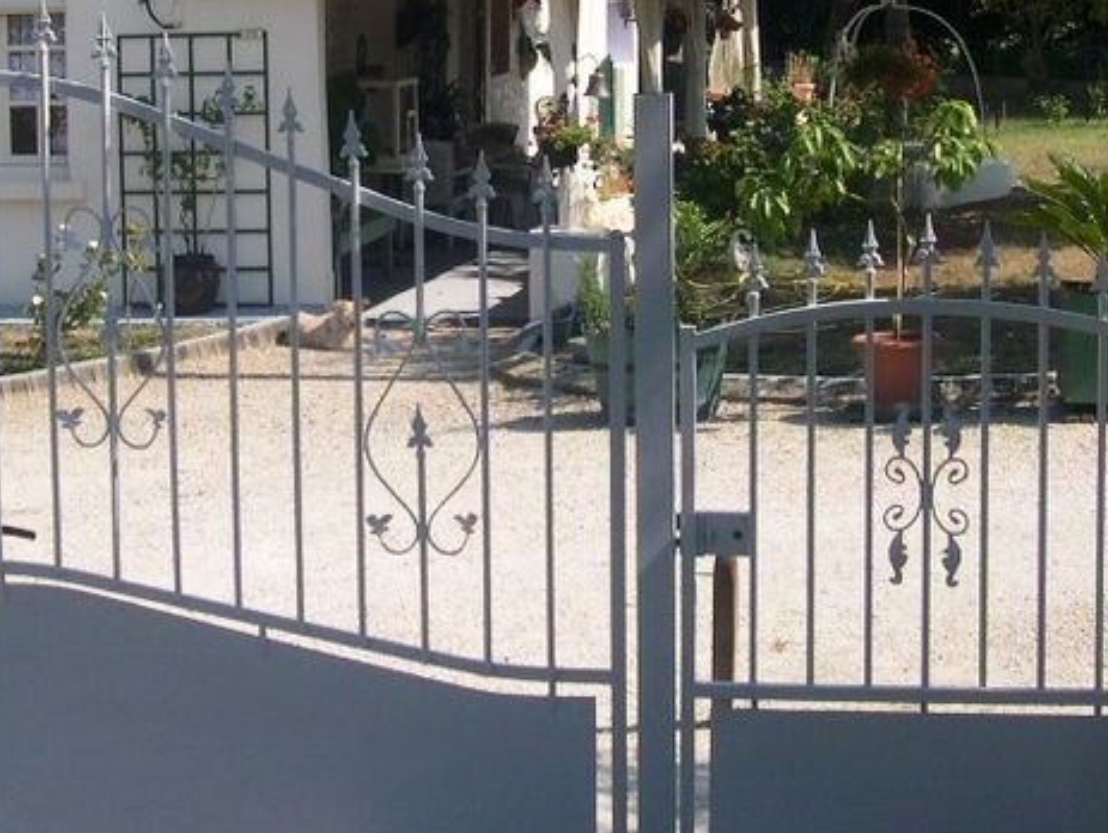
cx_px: 402
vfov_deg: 17.8
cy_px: 108
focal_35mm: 82
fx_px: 2627
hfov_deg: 23.7
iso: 100
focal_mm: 8
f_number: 7.6
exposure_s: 1/201
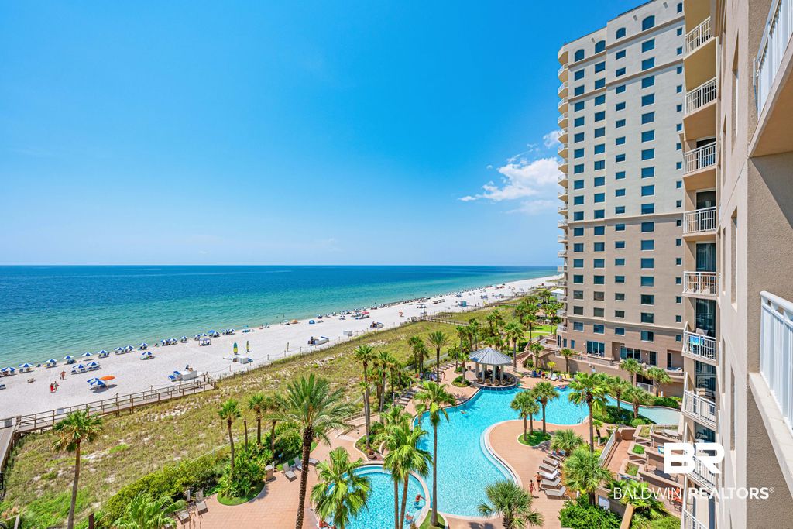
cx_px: 396
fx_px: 308
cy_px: 264
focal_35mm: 14
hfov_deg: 104.2
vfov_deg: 81.2
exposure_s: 1/800
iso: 400
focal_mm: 14
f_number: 11
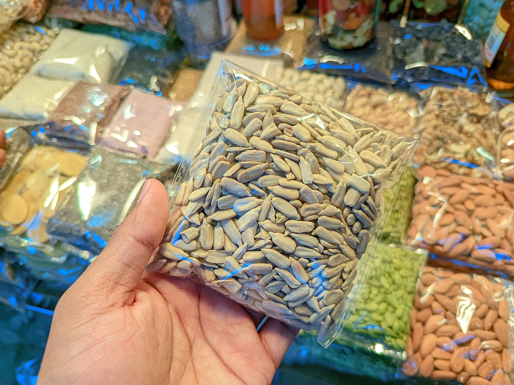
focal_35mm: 24
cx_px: 257
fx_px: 356
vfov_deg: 56.8
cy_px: 192
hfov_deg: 71.6
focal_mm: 5.24
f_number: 1.7
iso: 103
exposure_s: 1/100
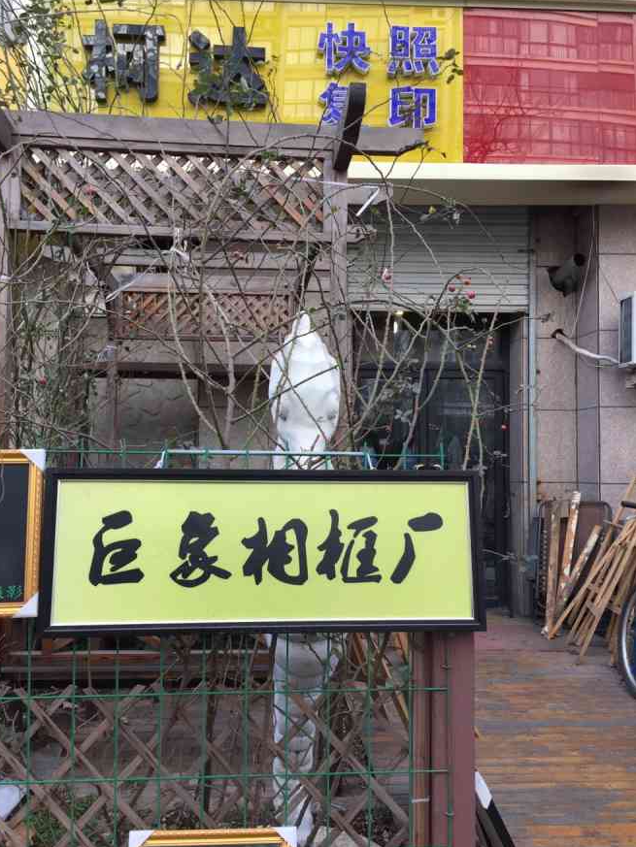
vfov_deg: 58.3
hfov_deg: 45.4
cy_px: 449
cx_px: 298
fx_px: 759
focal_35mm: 31
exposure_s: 1/144
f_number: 2.2
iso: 32
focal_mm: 4.15
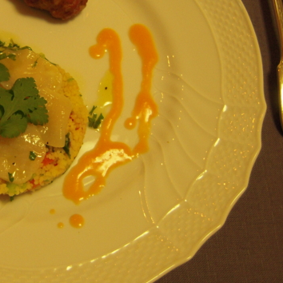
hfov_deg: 29.3
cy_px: 97
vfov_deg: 30.4
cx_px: 27
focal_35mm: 56
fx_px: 518
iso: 200
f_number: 2.7
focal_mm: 5
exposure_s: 1/50
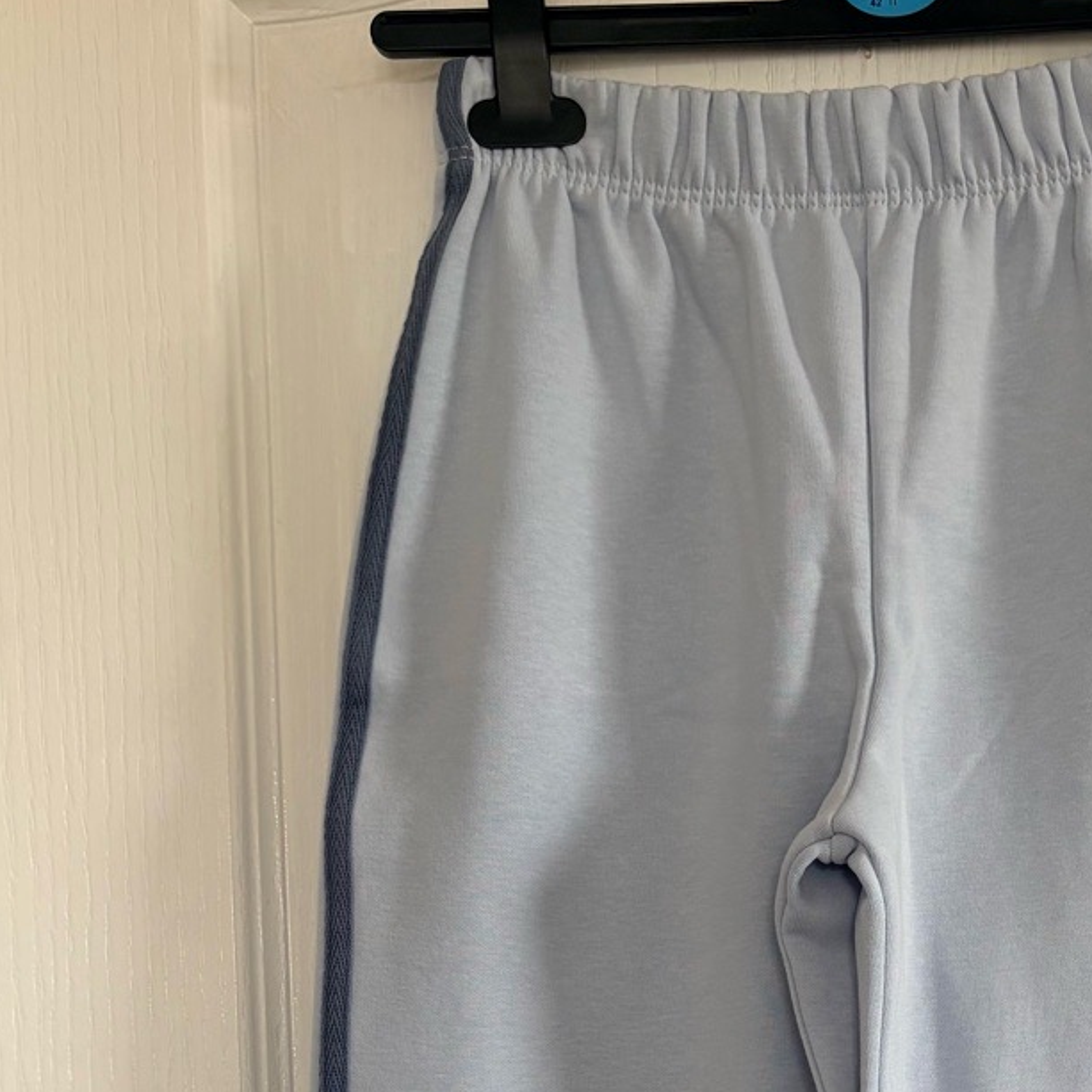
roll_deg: +0.7
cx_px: 916
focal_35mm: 60
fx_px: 2141
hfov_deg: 27.9
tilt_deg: -5.4
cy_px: 1236
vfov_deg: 26.1
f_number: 1.6
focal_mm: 5.96
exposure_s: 1/122
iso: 100
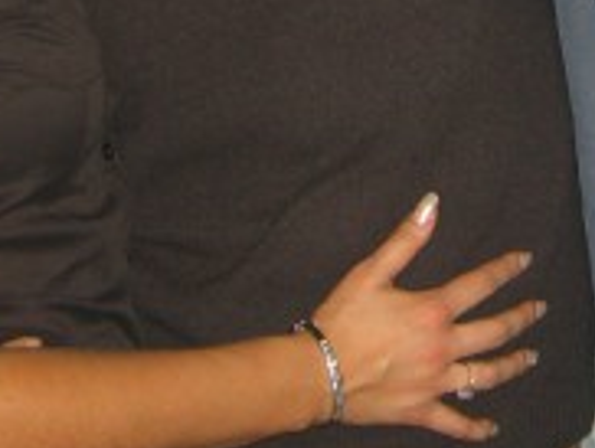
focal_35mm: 125
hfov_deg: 15.5
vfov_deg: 11.3
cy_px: -271
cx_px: 585
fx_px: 2151
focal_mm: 7.9
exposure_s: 1/60
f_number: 2.8
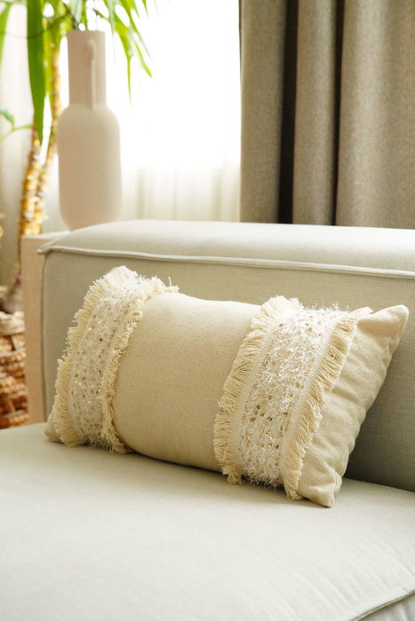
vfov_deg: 28.8
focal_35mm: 70
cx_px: 208
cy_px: 310
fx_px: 1210
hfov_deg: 19.5
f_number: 5.6
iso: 10000
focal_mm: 70
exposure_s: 1/125
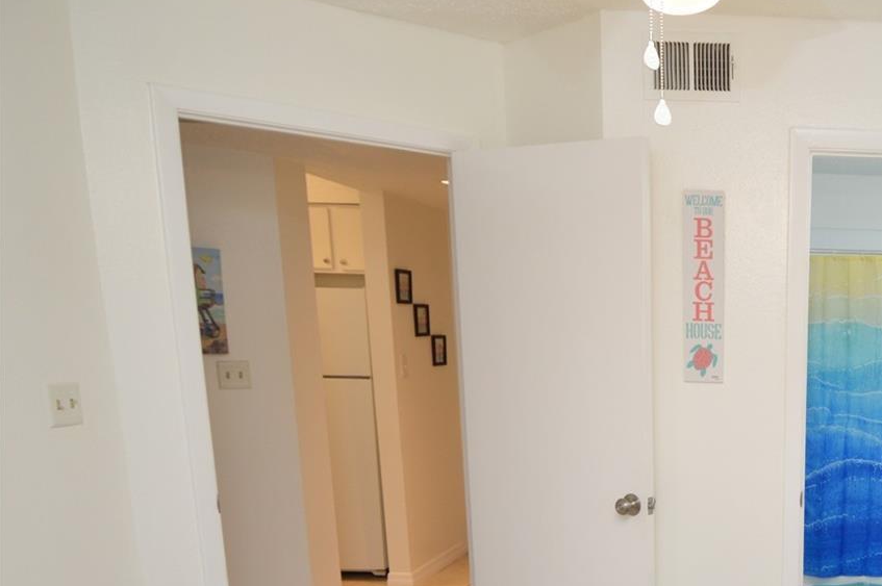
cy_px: 527
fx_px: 832
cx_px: 831
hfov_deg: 48.5
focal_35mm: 34
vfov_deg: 36.4
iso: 400
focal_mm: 12
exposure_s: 1/60
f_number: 4
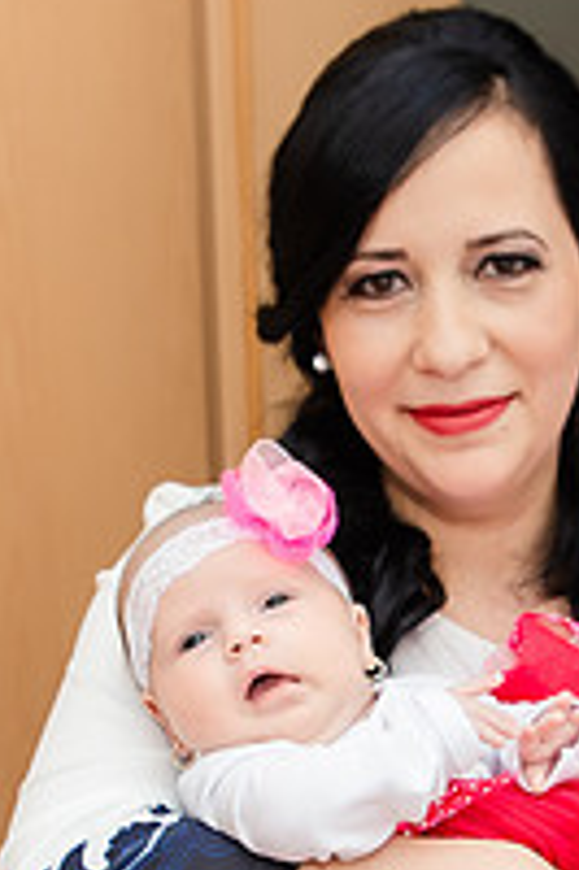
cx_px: 360
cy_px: 664
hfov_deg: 16.4
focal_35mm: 83
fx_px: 2006
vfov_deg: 24.2
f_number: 3.5
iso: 500
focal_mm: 24
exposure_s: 1/250
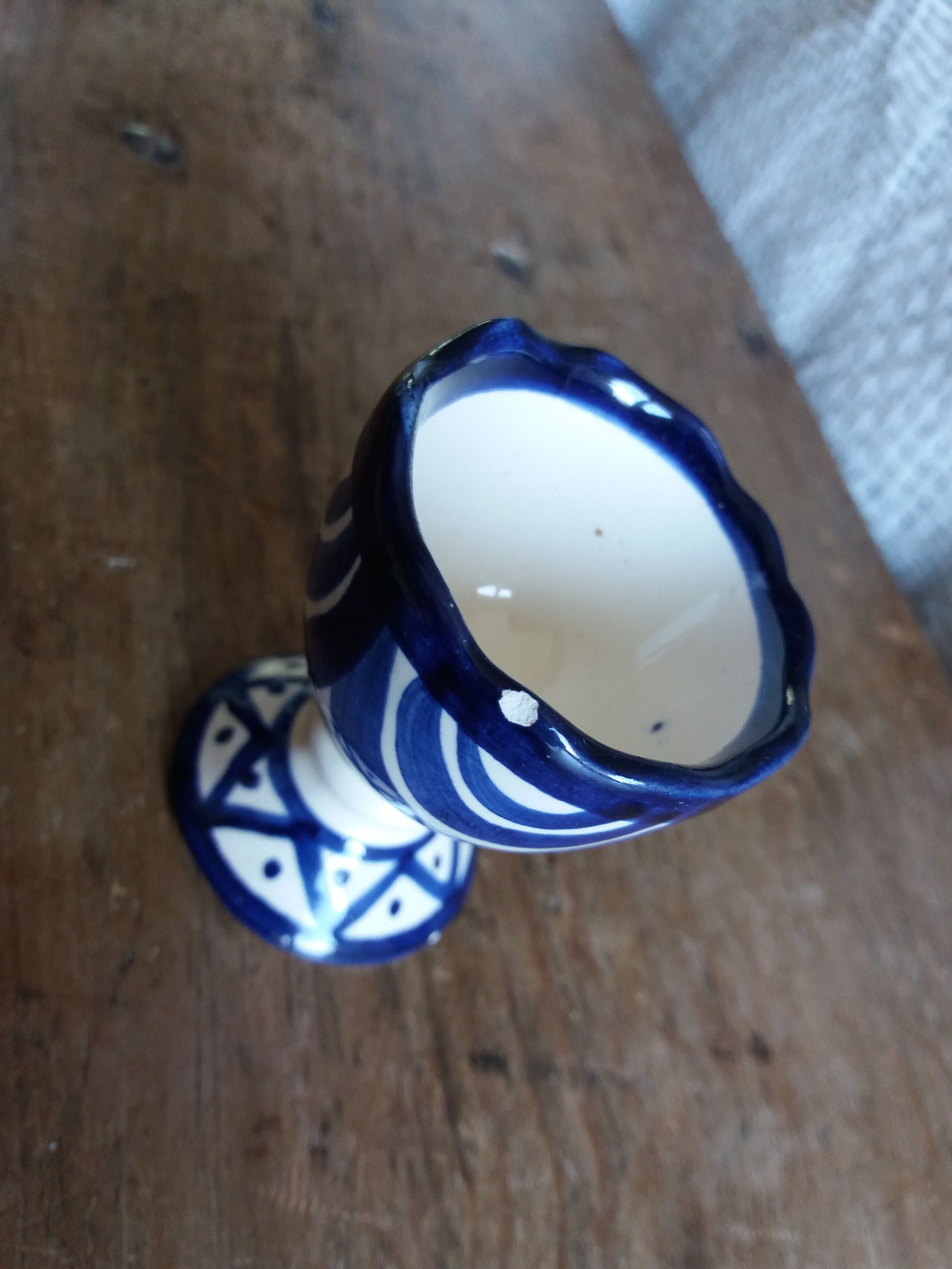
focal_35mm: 28
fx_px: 1027
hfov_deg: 49.7
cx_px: 476
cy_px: 634
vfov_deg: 63.4
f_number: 1.9
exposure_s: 1/33
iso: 100
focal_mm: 3.7
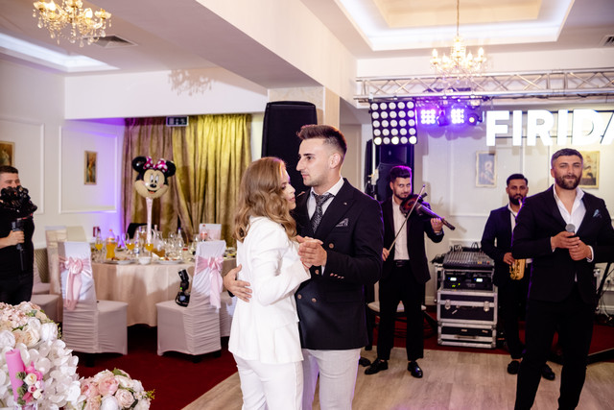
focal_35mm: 35
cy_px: 205
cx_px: 307
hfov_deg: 54.4
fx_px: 597
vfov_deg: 37.9
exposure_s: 1/200
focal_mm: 23
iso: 800
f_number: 2.5
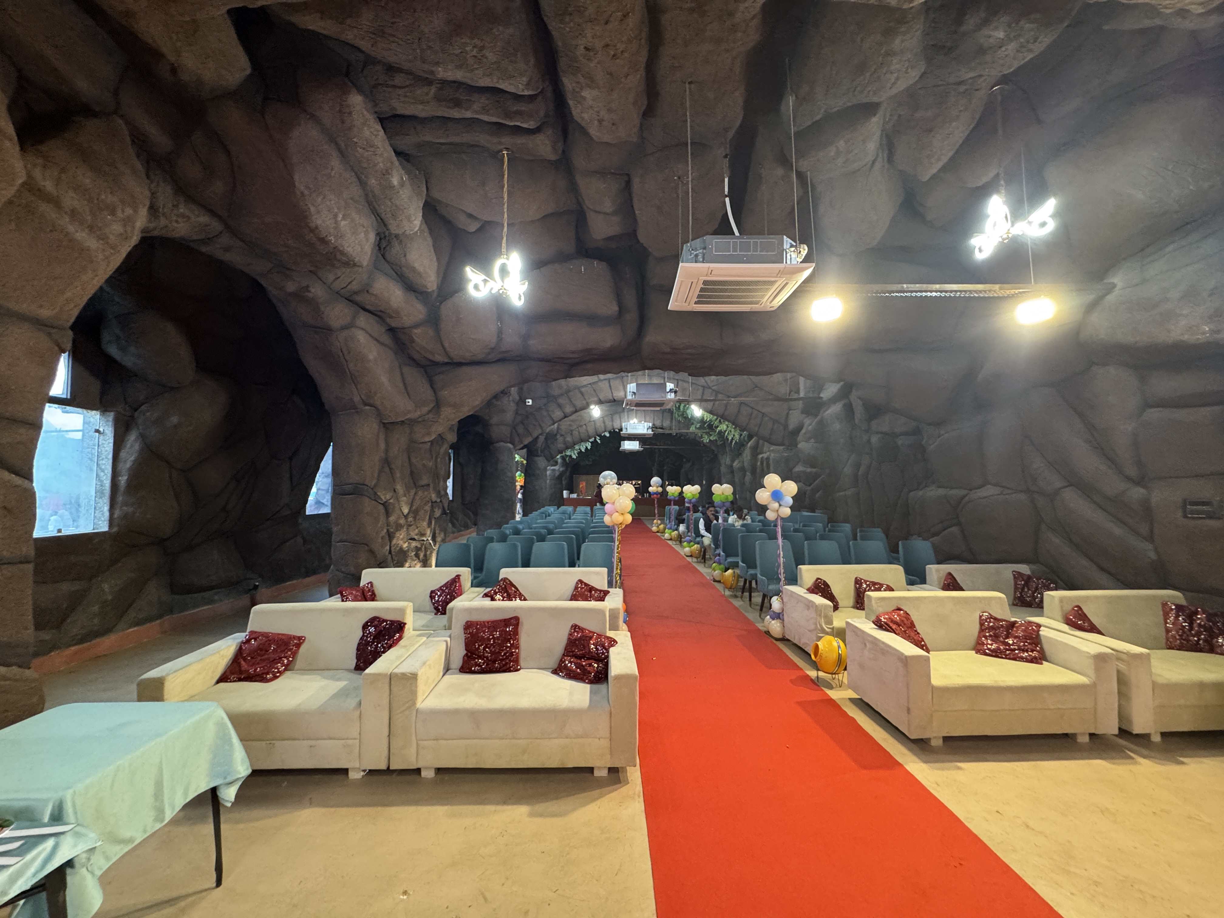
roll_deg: -0.1
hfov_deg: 102.1
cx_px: 612
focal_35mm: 14
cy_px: 459
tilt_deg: +3.1
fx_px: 495
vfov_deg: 85.7
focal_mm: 2.22
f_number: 2.2
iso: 400
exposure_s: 1/50
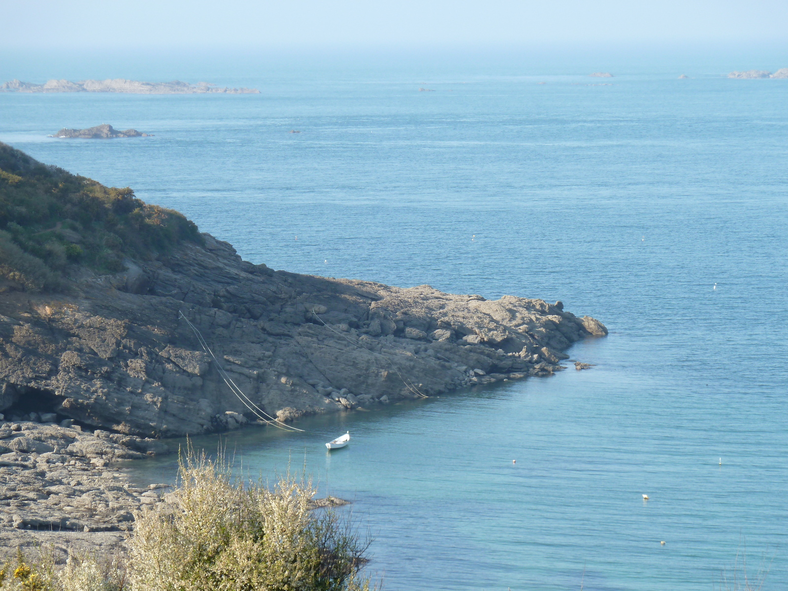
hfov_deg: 14.4
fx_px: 3119
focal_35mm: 137
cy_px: 296
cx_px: 394
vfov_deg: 10.8
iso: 80
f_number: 4.5
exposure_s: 1/200
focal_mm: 22.5
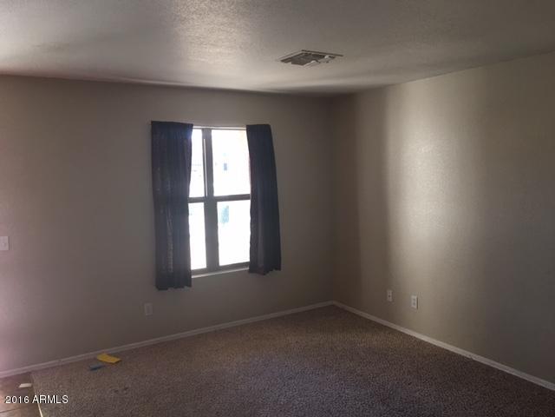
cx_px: 278
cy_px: 208
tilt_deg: -3.3
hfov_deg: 61.7
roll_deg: +0.8
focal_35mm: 29
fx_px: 465
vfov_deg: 48.2
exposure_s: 1/30
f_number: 2.2
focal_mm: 4.15
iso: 32
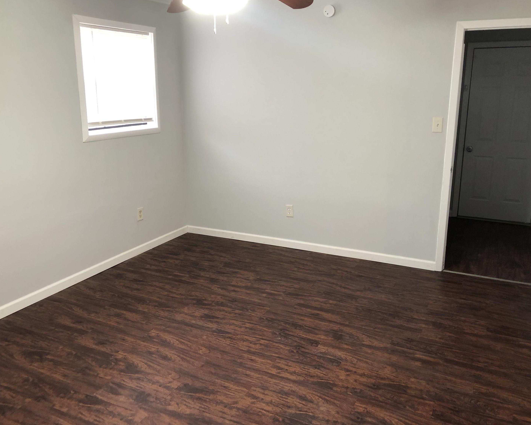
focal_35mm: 30
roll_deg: +2.1
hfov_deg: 58.8
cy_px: 207
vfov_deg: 48.5
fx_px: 471
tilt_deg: -13.9
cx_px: 272
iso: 40
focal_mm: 3.99
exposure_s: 1/15
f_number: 1.8
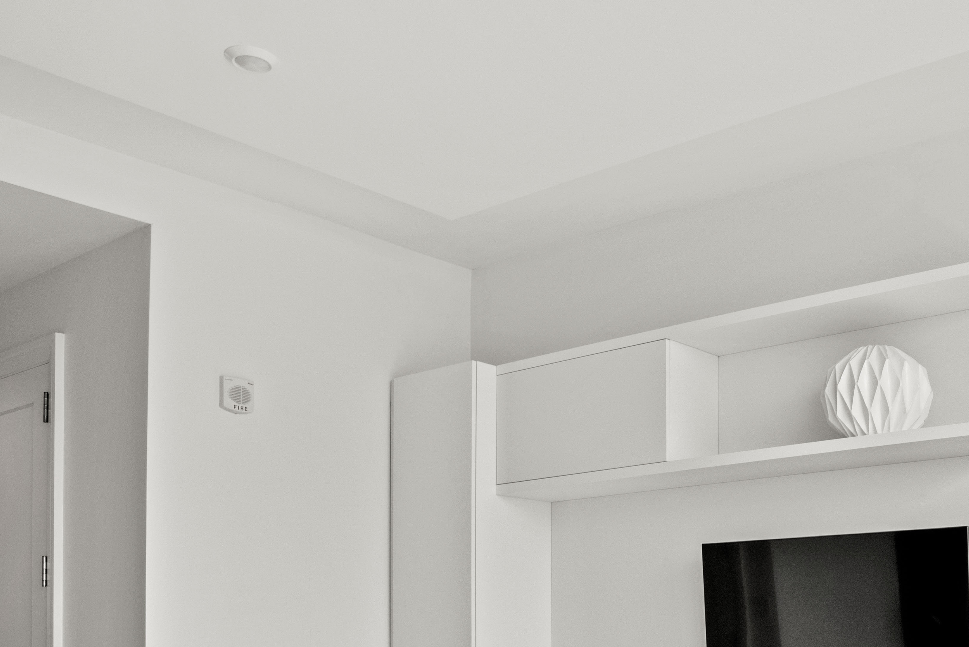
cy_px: 645
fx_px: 1050
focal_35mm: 39
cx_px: 807
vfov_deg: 31.7
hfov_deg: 46.3
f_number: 8
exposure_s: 1/20
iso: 320
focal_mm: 16
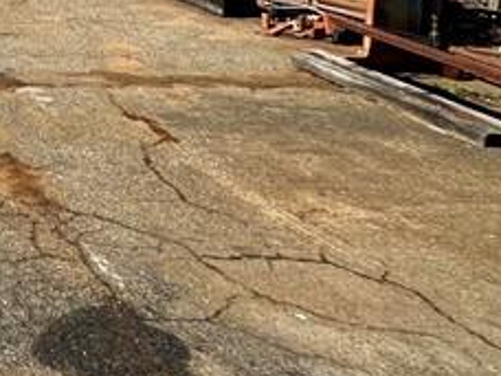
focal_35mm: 63
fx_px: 912
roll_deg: +0.3
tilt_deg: -3.9
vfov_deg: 20.8
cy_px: -141
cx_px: -389
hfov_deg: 21.2
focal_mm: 2.22
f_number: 2.2
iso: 50
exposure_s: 1/2304
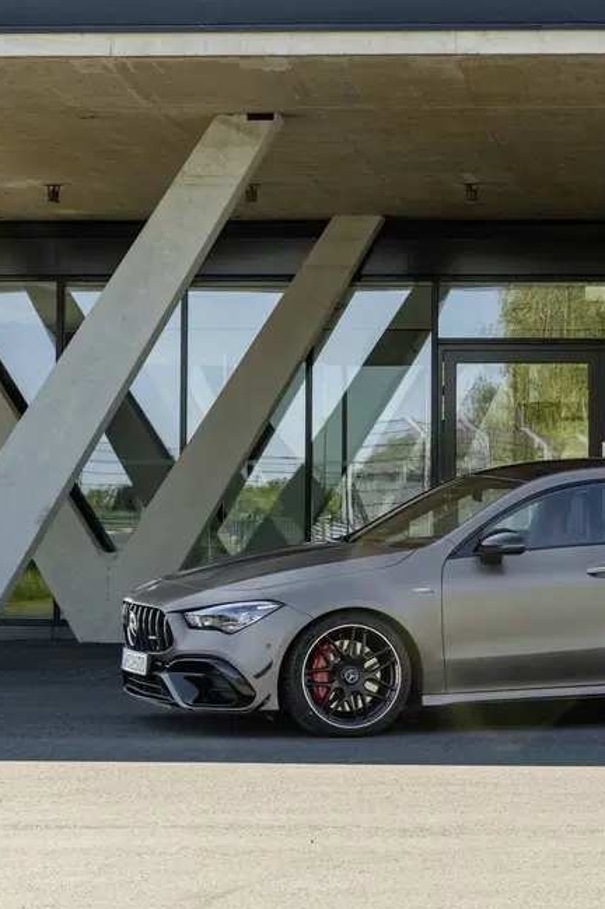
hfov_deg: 9.2
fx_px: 3735
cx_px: 587
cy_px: 399
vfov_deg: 13.9
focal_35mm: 148
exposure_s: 1/25
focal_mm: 80
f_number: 11
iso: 100
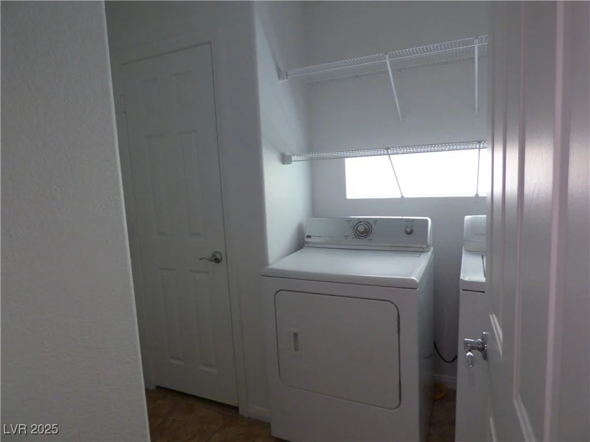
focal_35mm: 20
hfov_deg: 81.7
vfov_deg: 66.0
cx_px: 295
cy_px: 221
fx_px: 341
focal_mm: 3.58
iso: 400
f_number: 2.8
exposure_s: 1/50
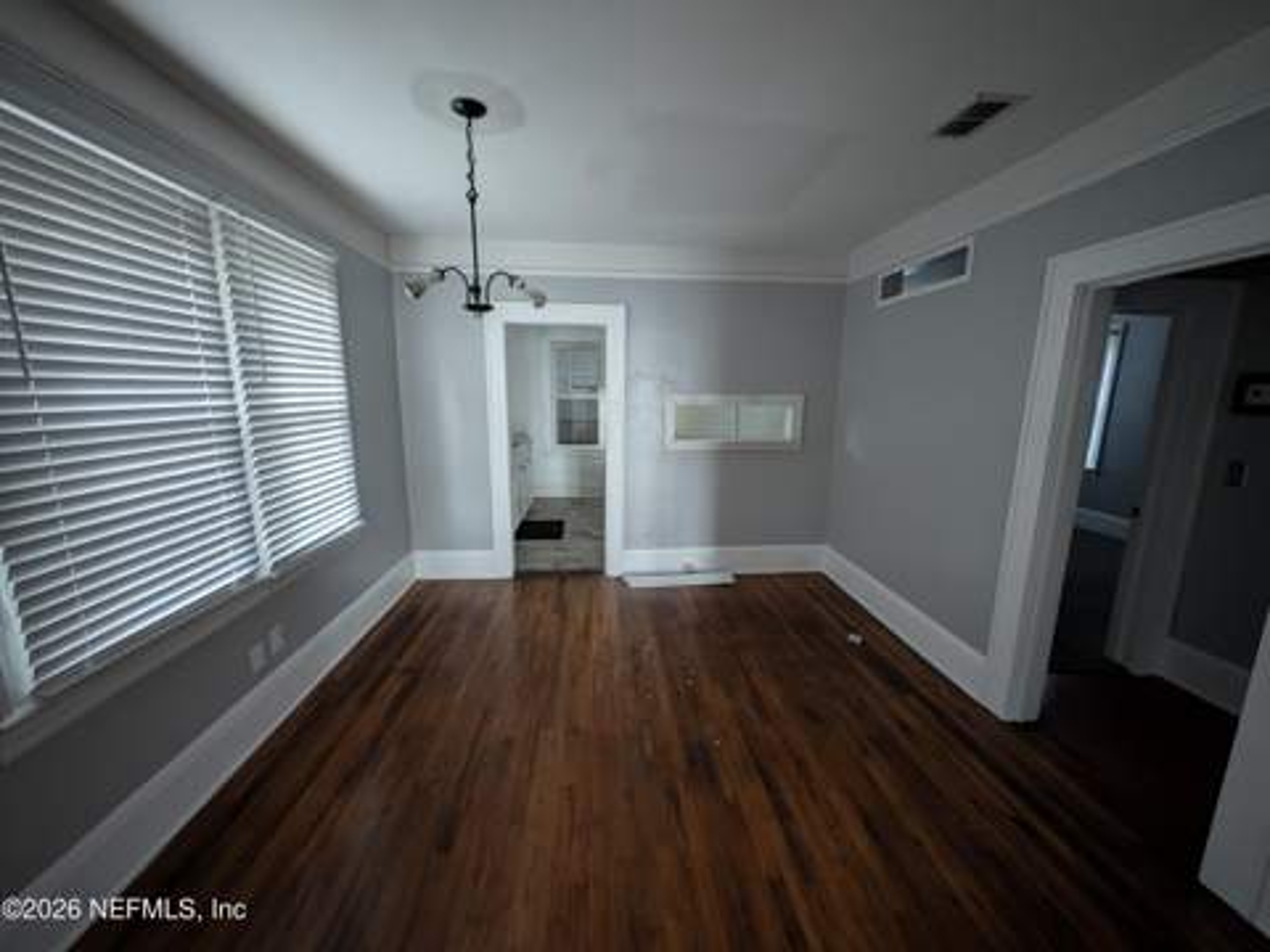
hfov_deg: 110.5
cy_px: 476
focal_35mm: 12
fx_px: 440
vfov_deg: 94.5
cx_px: 635
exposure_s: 1/23.8
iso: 630
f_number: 1.7
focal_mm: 2.02
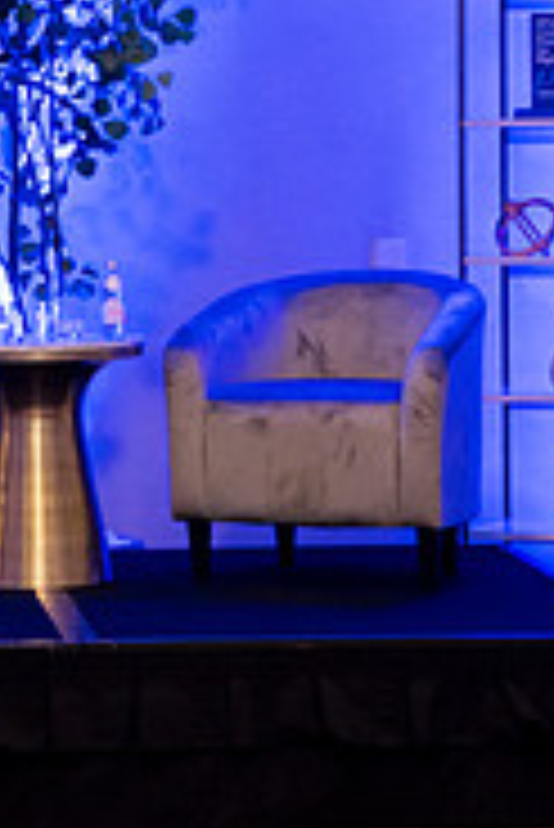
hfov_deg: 8.3
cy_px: 184
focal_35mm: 164
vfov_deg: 12.5
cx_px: 18
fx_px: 3778
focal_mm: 52
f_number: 4
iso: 4000
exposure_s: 1/200
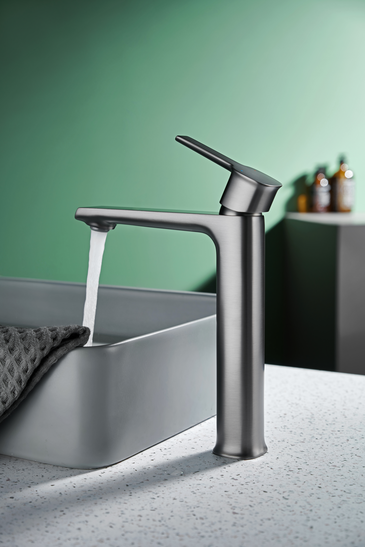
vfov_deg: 31.0
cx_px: 182
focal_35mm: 65
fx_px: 988
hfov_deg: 20.9
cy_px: 274
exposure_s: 1/125
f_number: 5.6
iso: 64
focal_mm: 65
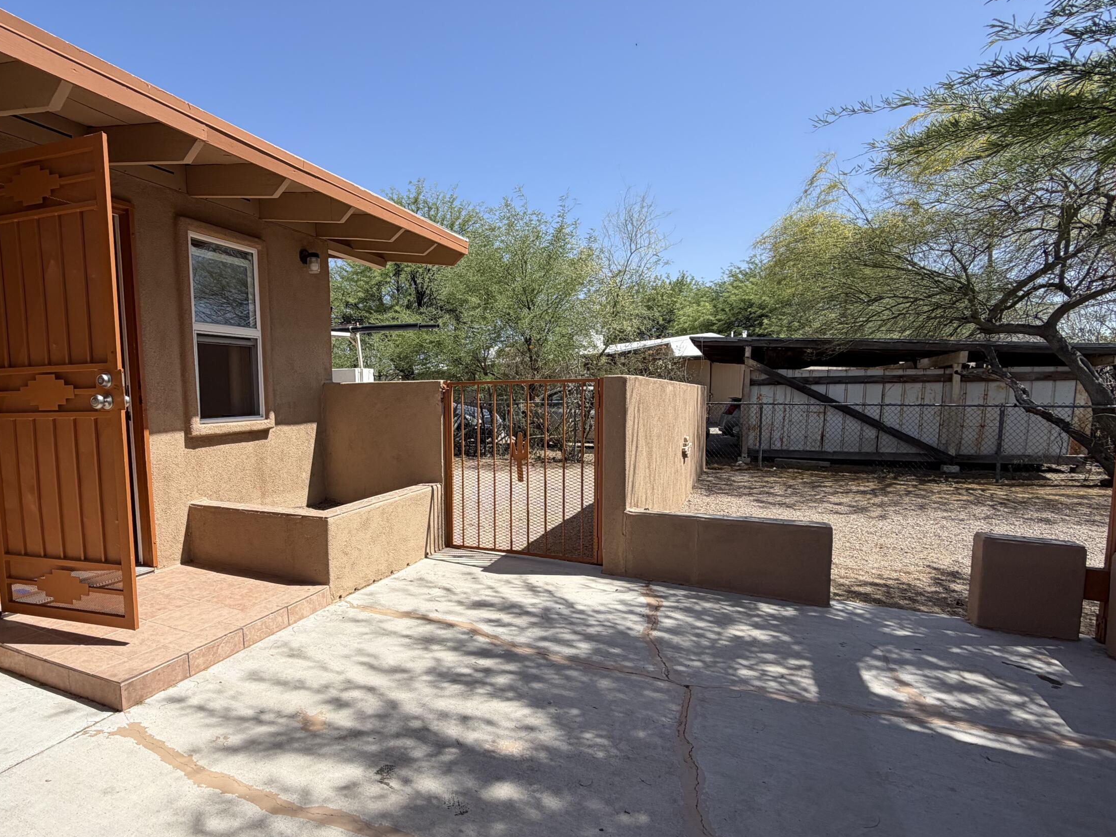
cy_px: 449
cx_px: 452
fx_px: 613
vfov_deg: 68.6
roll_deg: +2.3
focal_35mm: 19
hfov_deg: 83.7
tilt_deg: -8.1
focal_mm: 2.22
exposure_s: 1/770
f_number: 2.2
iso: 25
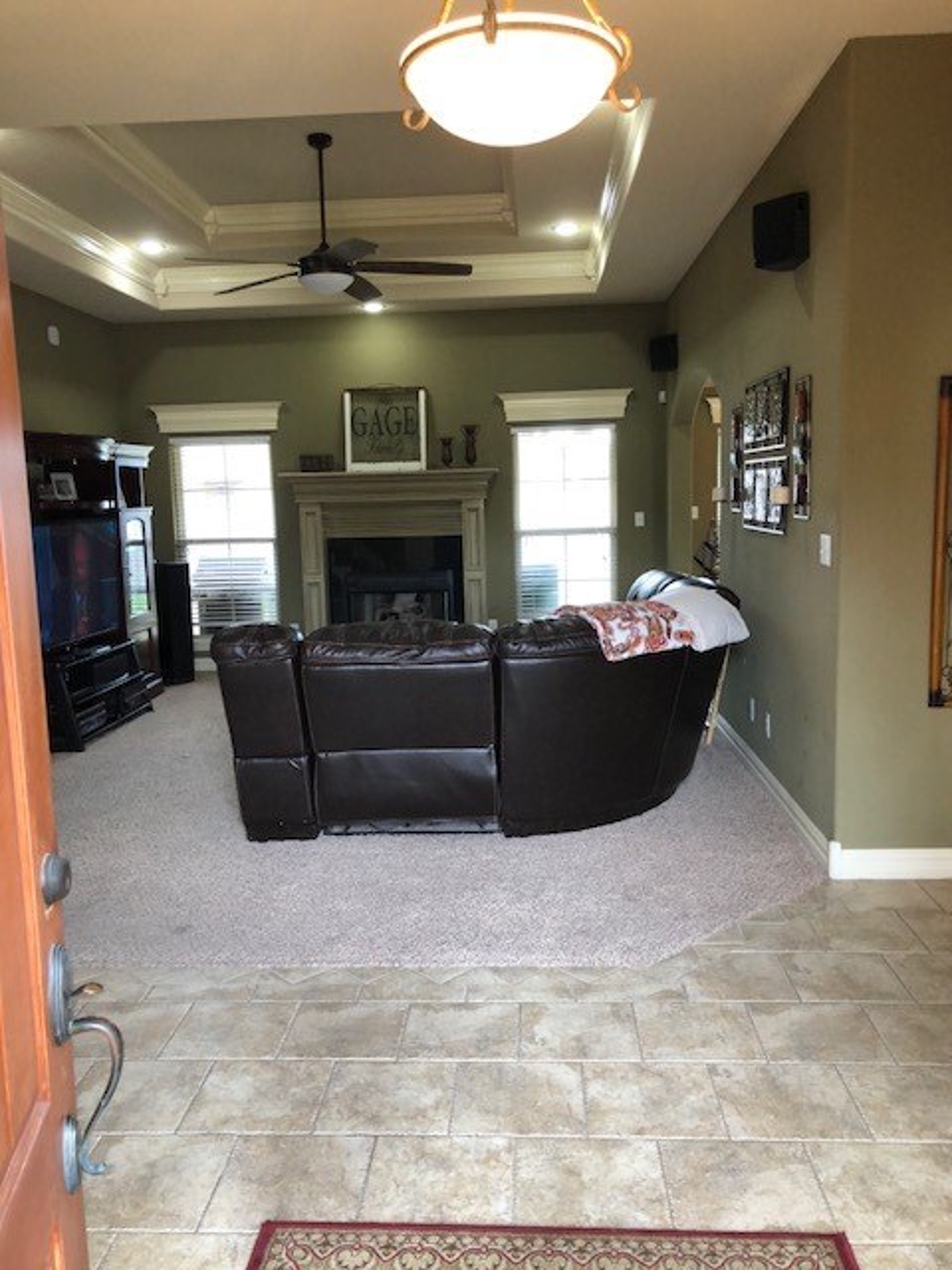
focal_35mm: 28
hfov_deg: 49.7
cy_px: 635
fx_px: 1027
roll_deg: +0.5
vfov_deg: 63.4
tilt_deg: -4.9
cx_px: 476
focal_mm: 3.99
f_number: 1.8
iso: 125
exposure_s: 1/120
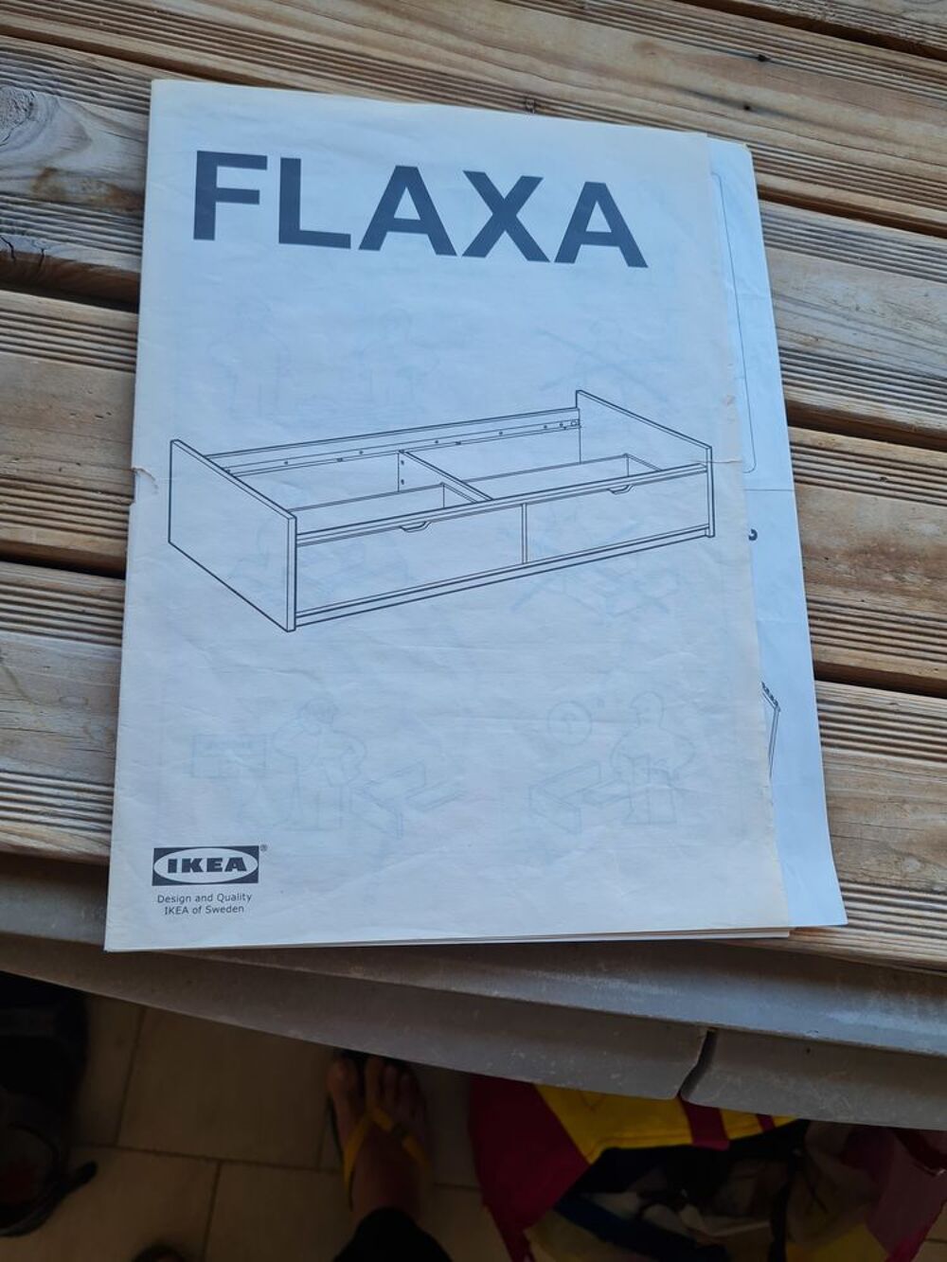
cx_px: 474
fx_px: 948
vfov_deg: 67.3
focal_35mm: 26
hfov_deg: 53.1
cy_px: 631
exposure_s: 1/201
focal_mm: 5.4
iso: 50
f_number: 1.8
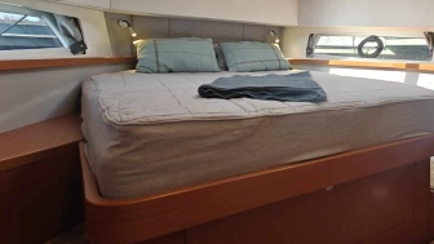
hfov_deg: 68.3
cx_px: 336
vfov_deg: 44.8
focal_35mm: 25
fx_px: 288
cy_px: 69
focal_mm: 2.62
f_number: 2.2
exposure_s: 1/50
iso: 64
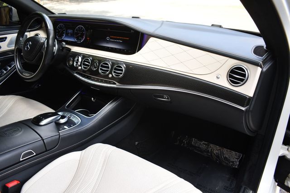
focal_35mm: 27
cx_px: 145
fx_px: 217
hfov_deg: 67.4
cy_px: 96
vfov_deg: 47.9
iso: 400
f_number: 4
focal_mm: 18
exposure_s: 1/250
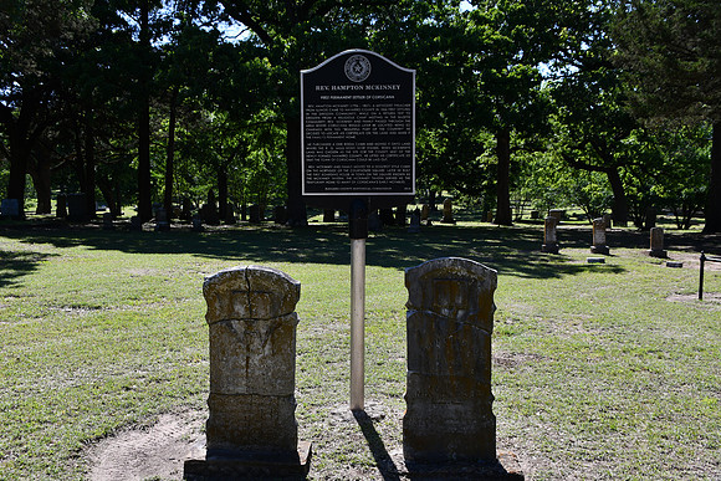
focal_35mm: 39
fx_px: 781
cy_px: 240
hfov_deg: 49.5
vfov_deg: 34.2
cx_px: 360
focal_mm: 26
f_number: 8
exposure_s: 1/250
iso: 110
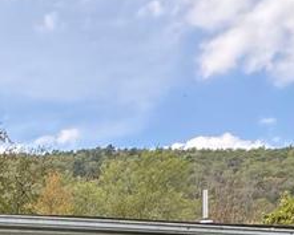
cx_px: -117
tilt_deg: -6.4
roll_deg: +2.0
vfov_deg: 13.7
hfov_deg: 19.4
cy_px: 516
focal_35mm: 89
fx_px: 775
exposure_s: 1/209
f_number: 2.2
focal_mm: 2.22
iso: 40
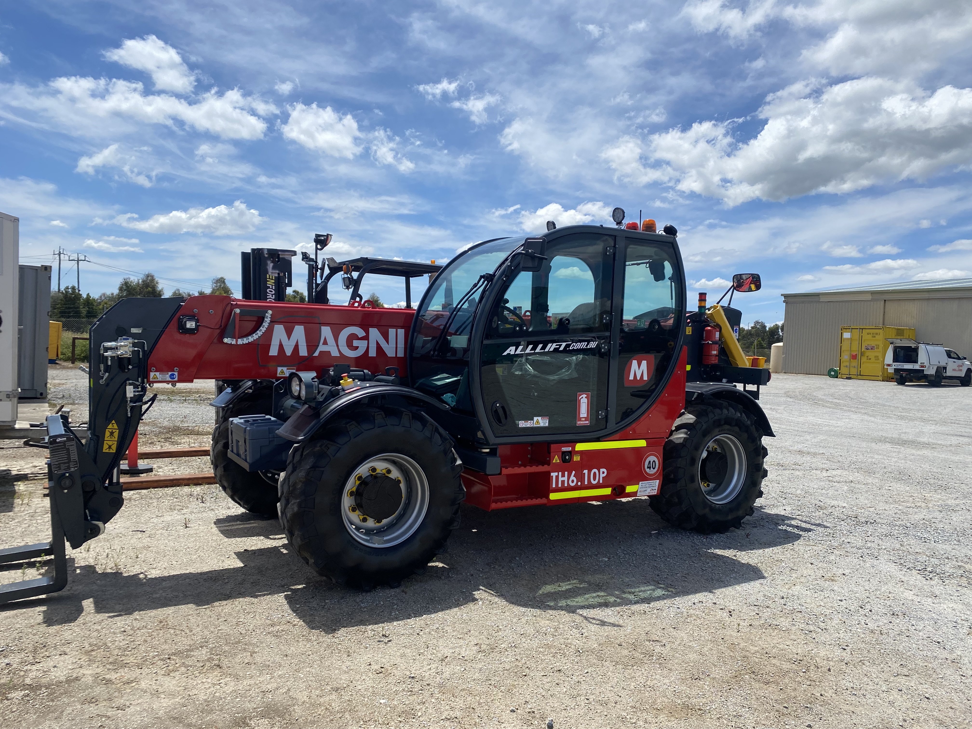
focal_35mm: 26
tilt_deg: -0.8
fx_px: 730
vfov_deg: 53.1
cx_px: 486
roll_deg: -3.1
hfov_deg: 67.3
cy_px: 364
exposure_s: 1/4444
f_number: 1.8
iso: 32
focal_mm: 4.25
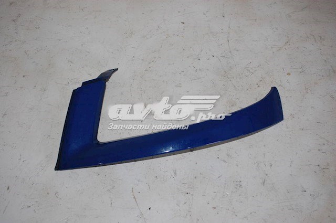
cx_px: 168
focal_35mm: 42
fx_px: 391
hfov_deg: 46.5
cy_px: 112
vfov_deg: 31.8
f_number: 4.5
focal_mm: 28
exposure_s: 1/60
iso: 400
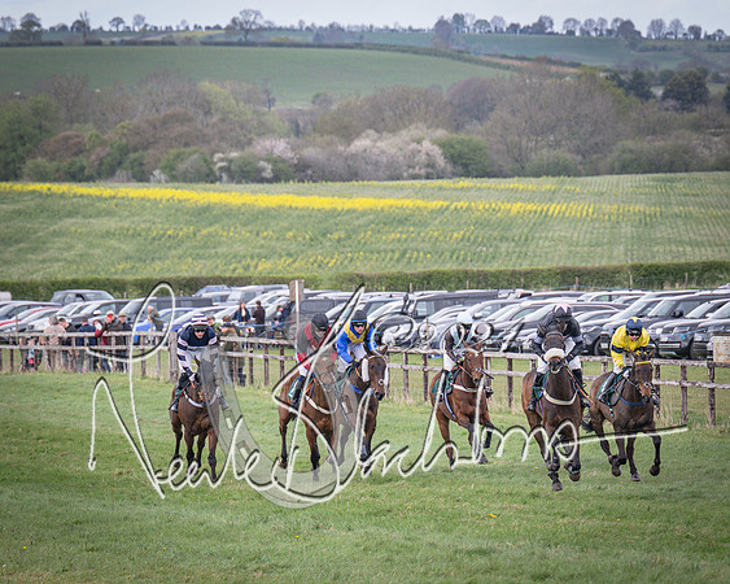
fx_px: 6852
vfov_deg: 4.9
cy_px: 399
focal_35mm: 317
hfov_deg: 6.1
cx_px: 556
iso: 800
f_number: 5
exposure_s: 1/1600
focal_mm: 155
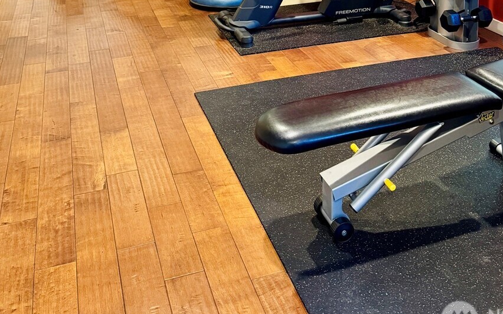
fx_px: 589
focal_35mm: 43
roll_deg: +0.5
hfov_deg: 46.0
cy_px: -78
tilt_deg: -7.6
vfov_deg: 26.1
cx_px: 300
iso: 500
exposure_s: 1/60
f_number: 1.78
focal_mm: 6.76
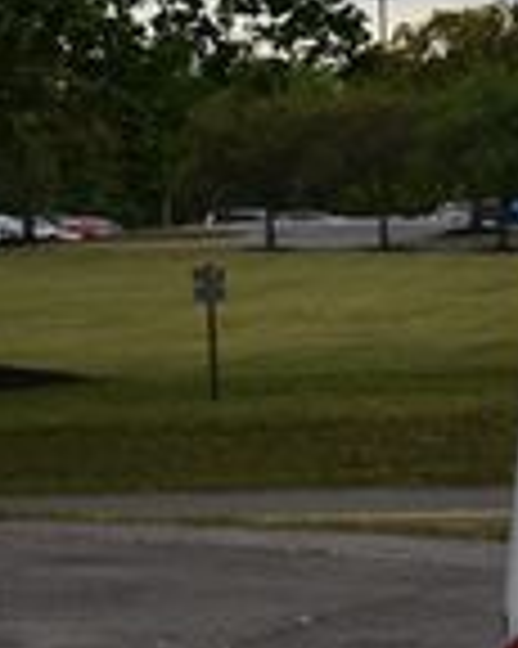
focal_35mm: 219
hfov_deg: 6.7
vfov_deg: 8.8
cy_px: 497
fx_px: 4203
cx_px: 1203
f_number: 5.6
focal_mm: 35
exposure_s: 1/250
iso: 200
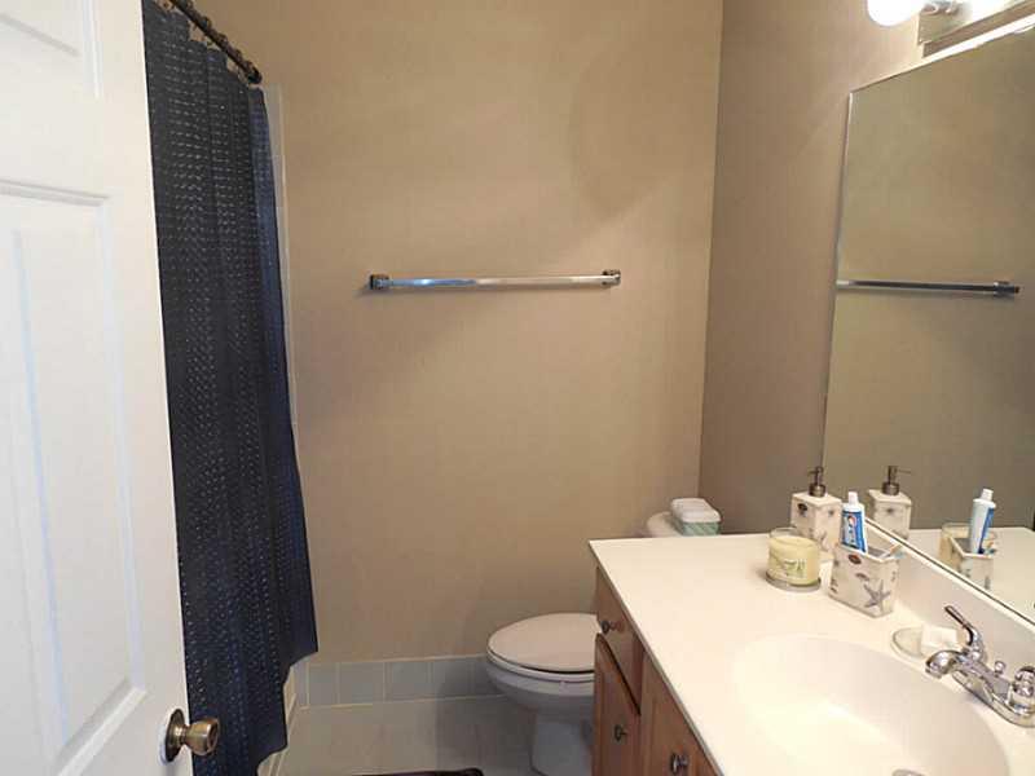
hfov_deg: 69.4
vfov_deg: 54.9
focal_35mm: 25
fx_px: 747
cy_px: 388
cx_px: 518
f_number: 3.3
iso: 360
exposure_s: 1/30
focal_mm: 4.5
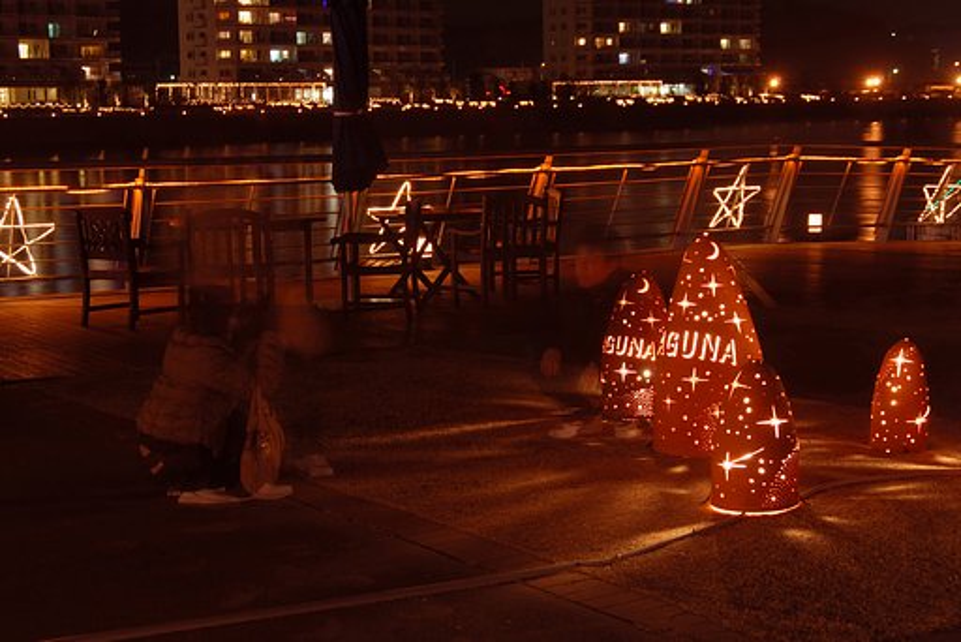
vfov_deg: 21.6
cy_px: 321
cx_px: 480
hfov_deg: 31.9
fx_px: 1683
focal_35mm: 63
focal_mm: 42
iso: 100
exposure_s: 8
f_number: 7.1
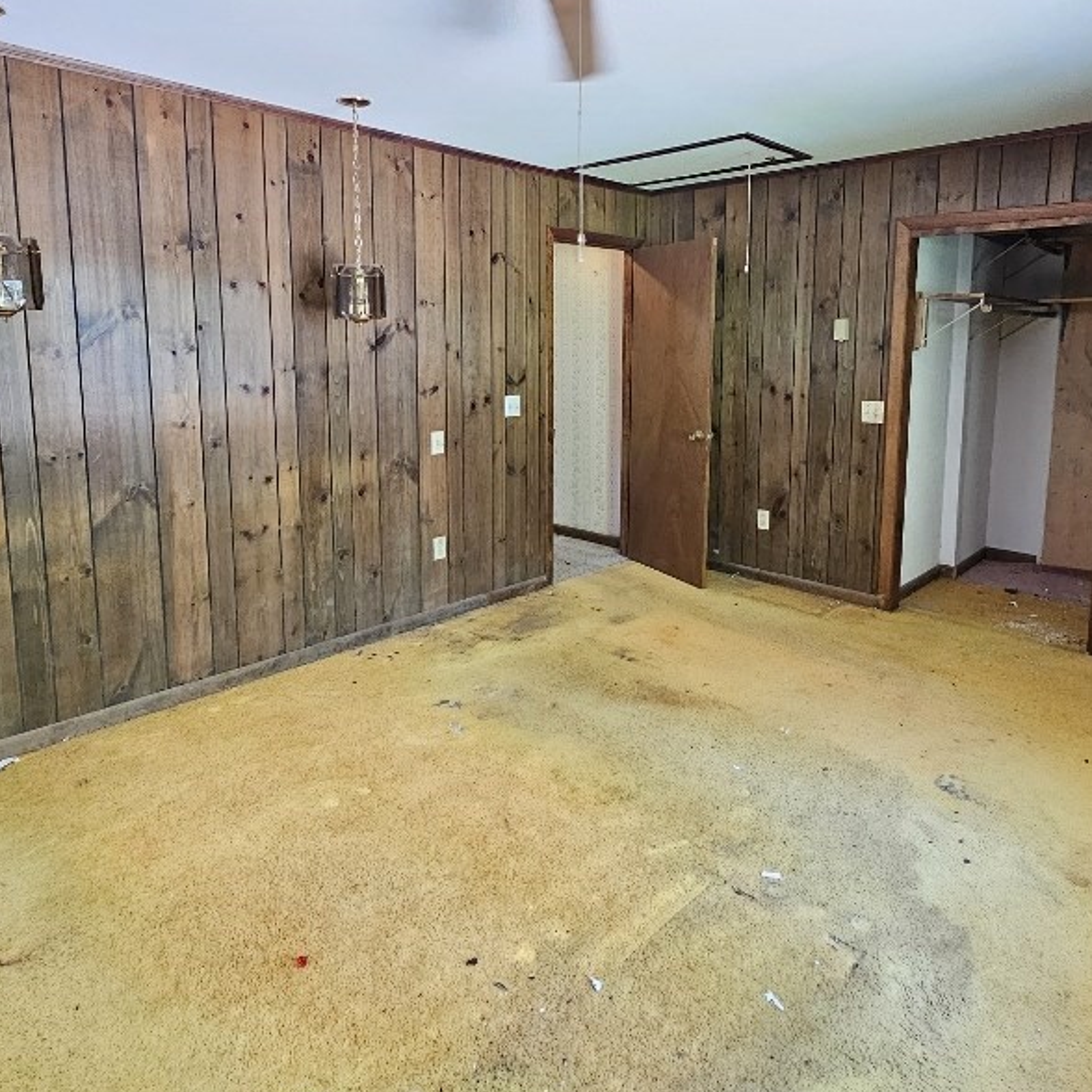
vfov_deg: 73.9
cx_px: 576
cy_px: 429
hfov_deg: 74.8
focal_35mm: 20
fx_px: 714
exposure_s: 1/24
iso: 1250
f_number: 2.2
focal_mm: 2.2
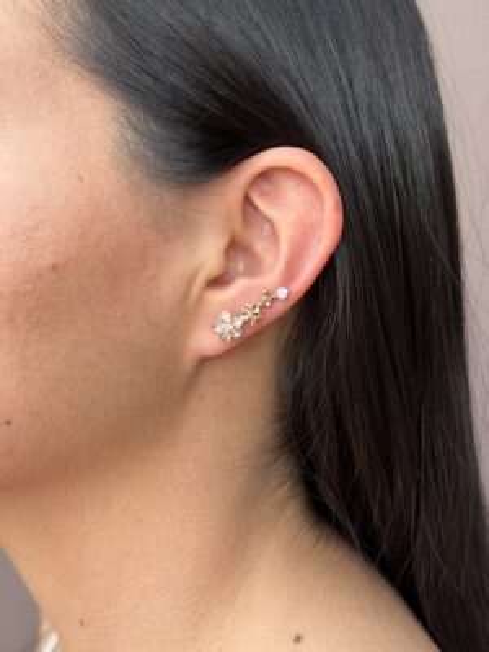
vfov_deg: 39.7
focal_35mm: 48
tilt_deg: -6.9
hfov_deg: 30.3
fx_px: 904
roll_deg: +0.1
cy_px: 326
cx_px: 244
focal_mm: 6.76
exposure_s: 1/121
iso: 64
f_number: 1.78
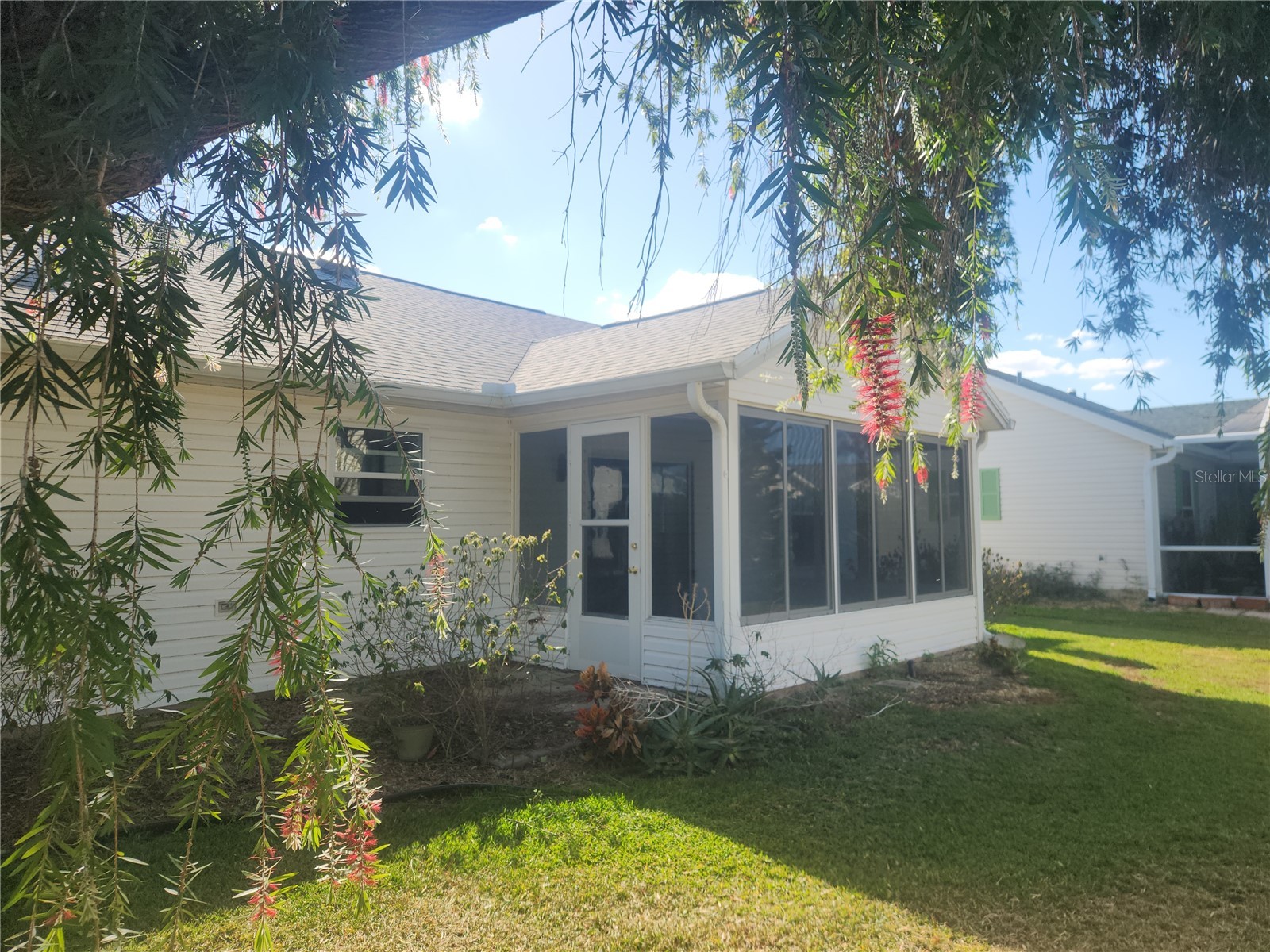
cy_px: 476
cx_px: 635
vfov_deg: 58.9
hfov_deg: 73.9
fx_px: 844
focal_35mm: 23
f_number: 1.8
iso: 20
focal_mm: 5.4
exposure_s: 1/752
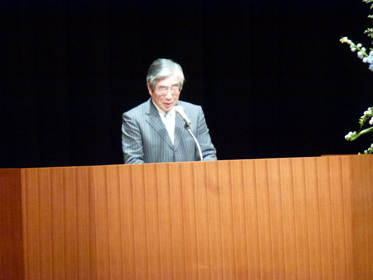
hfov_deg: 5.2
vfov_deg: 3.9
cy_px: 140
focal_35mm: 384
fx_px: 4138
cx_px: 186
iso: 1000
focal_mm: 68.8
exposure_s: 1/15
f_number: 5.9
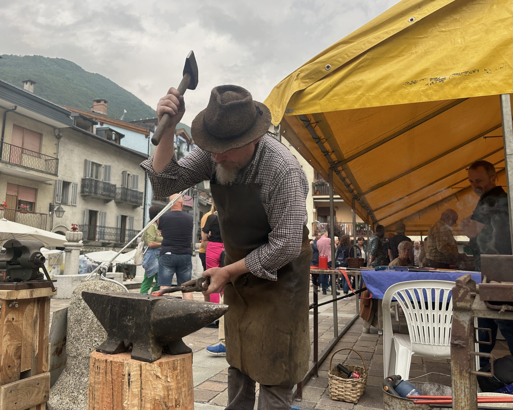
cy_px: 206
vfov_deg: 53.2
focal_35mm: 27
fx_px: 410
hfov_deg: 63.8
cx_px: 223
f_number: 1.78
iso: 80
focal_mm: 6.86
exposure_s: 1/1517
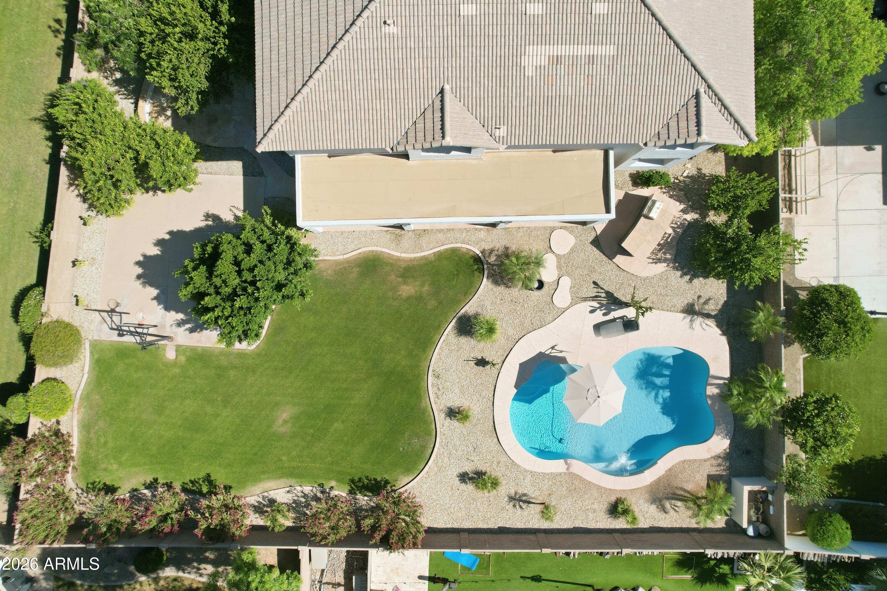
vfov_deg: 57.2
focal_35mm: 22
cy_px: 296
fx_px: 542
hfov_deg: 78.6
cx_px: 444
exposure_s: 1/2000
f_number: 2.8
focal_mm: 8.4
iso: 120
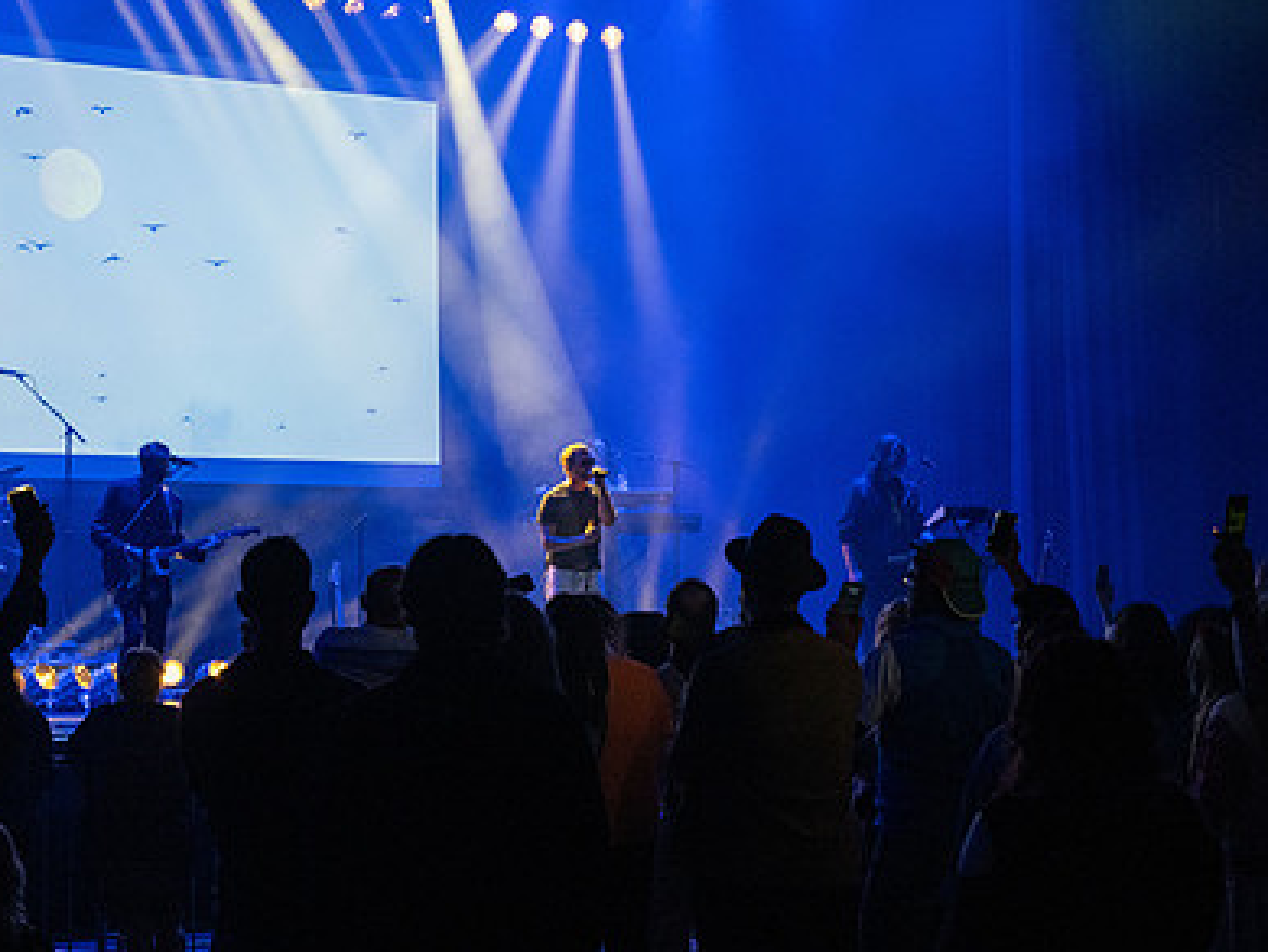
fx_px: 2566
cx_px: 504
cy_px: 492
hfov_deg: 27.7
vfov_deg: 21.0
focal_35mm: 70
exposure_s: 1/200
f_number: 4
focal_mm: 49
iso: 3200
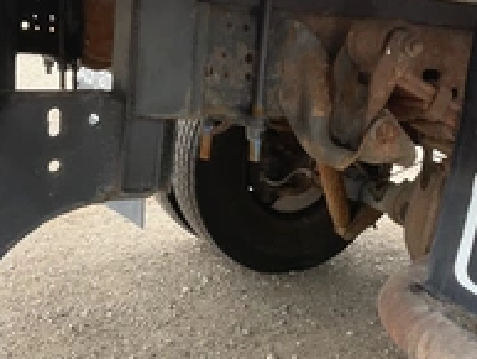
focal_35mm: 60
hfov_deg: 32.2
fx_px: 827
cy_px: 210
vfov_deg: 24.4
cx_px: 250
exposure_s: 1/145
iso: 32
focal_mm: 3
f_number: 1.8
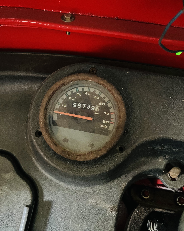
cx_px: 88
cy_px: 115
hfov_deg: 48.5
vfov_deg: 58.8
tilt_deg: -52.6
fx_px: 204
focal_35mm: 30
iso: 1000
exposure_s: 1/28
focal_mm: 5.1
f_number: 1.6
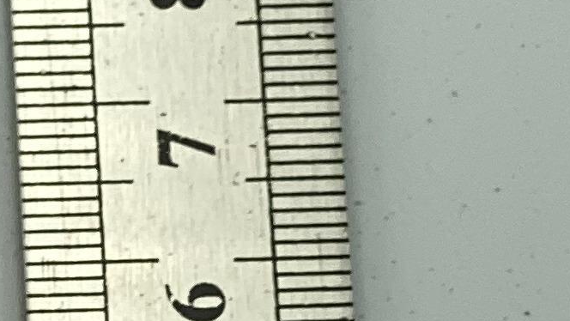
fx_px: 5201
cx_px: -457
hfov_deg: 6.1
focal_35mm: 344
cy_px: 557
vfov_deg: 3.5
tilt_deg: -73.7
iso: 20
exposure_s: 1/786
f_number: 2
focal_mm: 6
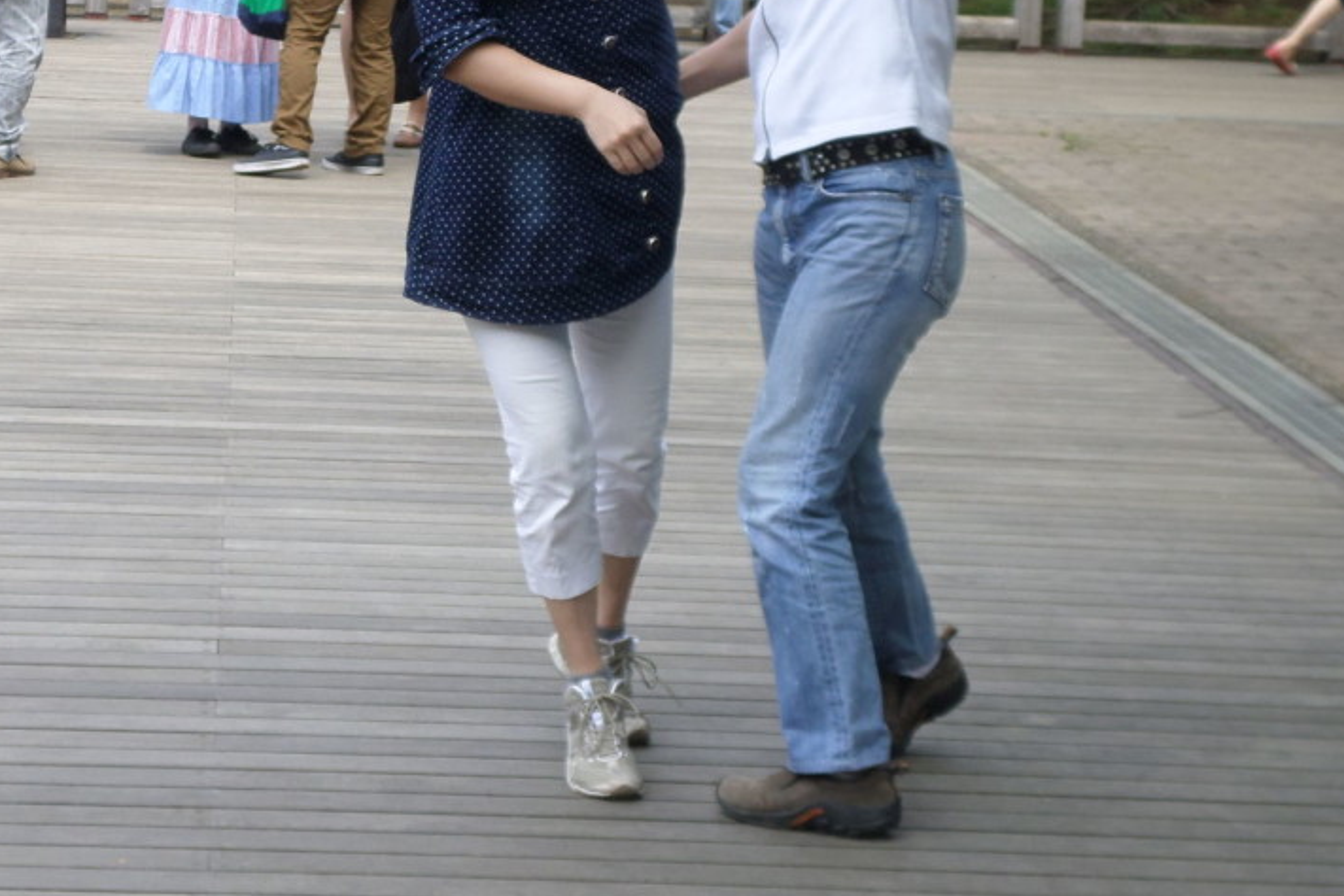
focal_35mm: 120
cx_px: 440
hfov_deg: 17.0
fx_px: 4480
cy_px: 191
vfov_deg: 11.4
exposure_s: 1/180
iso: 80
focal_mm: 12
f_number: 4.1
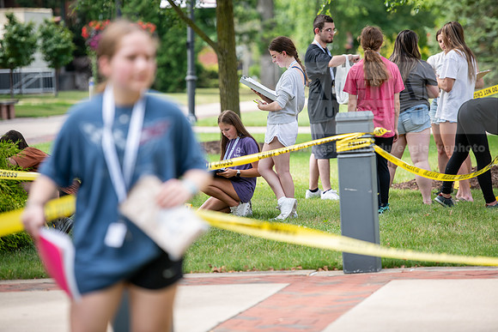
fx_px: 2490
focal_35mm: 180
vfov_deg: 7.6
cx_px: 249
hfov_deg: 11.4
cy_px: 166
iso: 200
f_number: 3.2
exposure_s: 1/400
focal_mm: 180
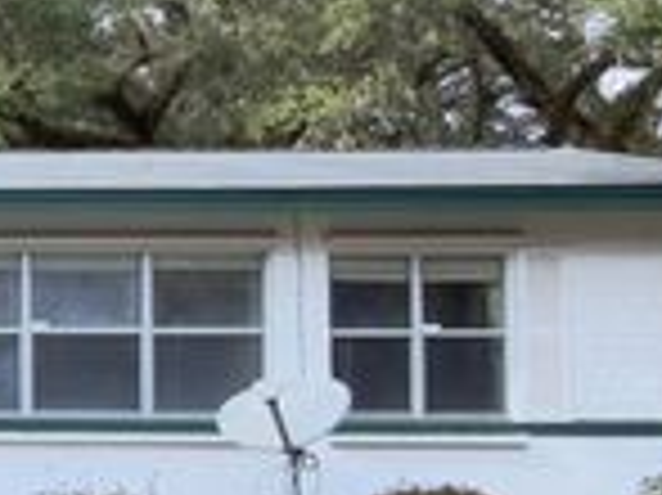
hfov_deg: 19.4
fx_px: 1586
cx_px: -423
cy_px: 333
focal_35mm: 83
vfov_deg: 17.7
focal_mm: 2.22
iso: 50
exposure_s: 1/114
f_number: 2.2
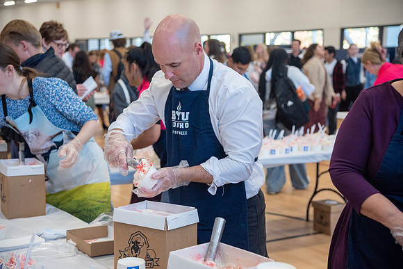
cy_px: 134
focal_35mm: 62
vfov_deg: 21.9
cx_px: 202
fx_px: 694
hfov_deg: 32.4
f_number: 4
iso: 1000
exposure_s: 1/200
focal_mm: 62
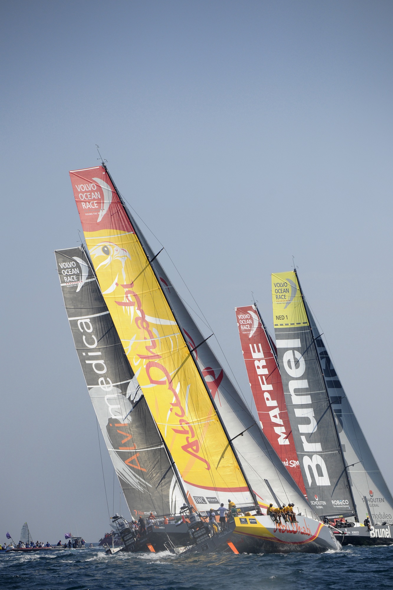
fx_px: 3439
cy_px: 295
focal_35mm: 210
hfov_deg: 6.5
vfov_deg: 9.8
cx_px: 196
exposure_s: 1/3200
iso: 400
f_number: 5.6
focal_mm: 210
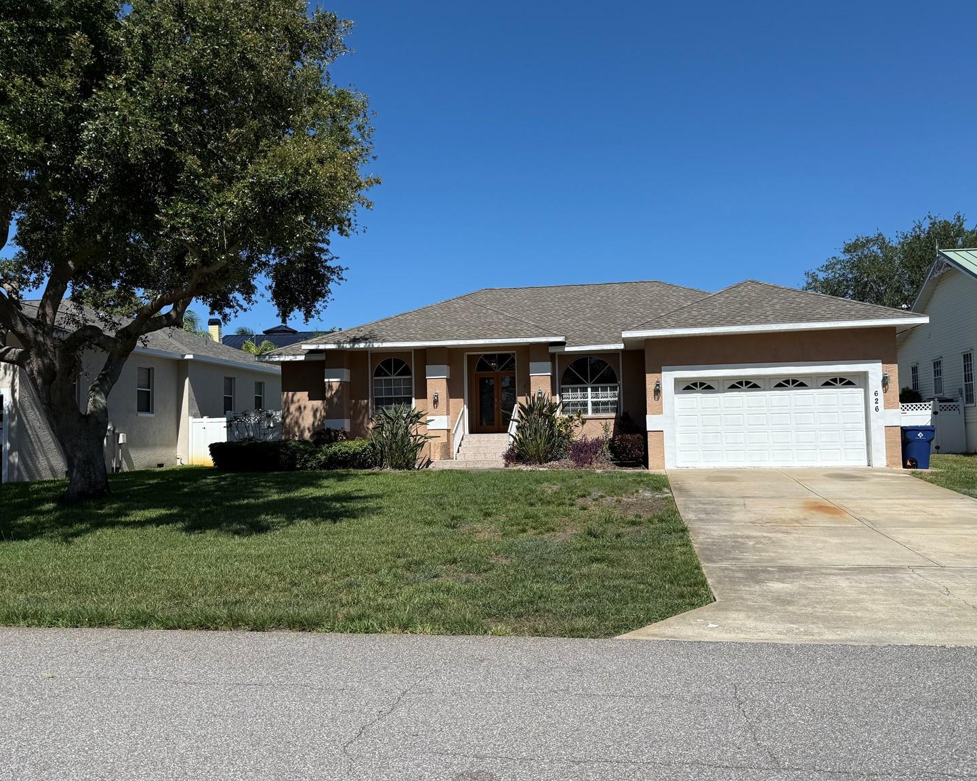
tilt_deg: +4.1
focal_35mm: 26
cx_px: 538
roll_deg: +1.0
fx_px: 752
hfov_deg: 65.9
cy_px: 389
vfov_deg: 54.9
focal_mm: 6.76
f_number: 1.78
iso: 80
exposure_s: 1/7353
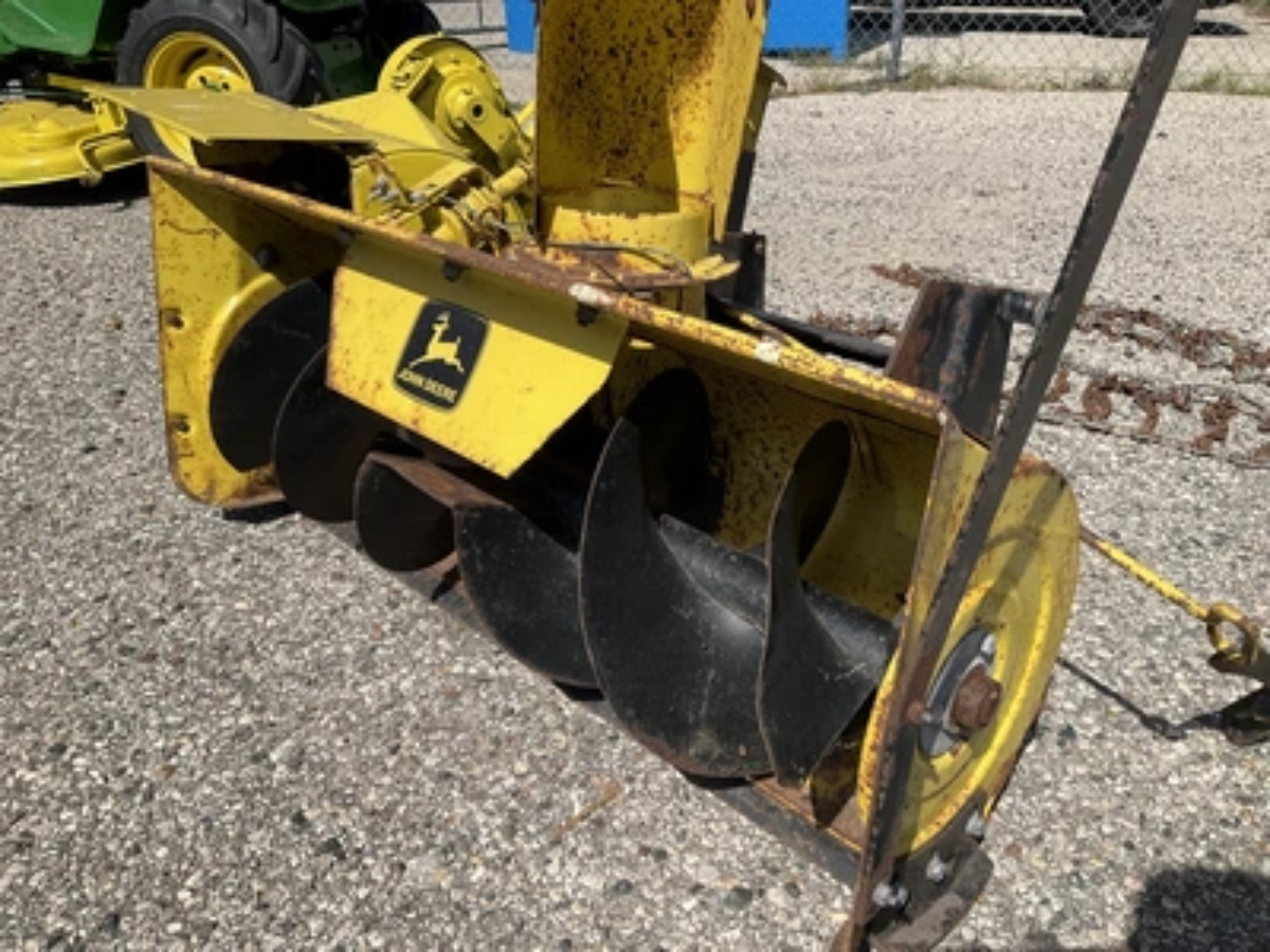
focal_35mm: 29
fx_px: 1064
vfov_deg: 48.2
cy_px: 476
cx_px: 635
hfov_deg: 61.7
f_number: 1.8
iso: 25
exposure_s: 1/2667
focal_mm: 3
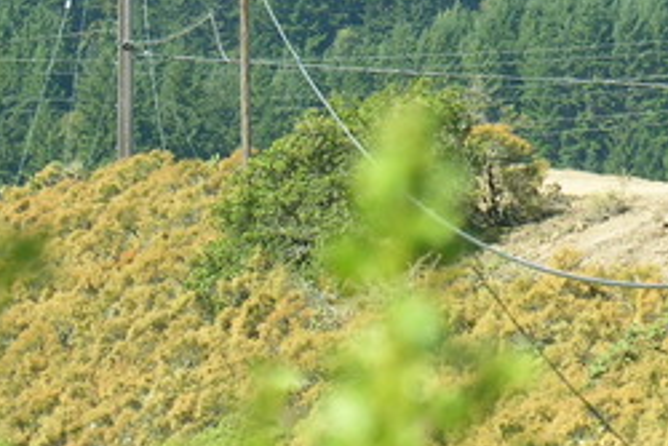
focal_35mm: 383
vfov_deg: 3.6
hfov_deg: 5.4
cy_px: -53
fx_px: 7111
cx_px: 831
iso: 50
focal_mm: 29.3
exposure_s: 1/112
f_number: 5.2
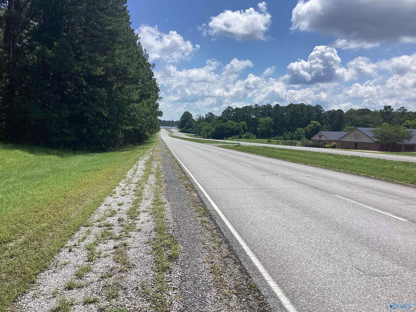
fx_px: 373
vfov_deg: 45.4
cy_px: 156
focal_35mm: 31
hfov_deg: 58.4
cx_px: 208
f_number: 2.4
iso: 25
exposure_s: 1/2092
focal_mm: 3.3
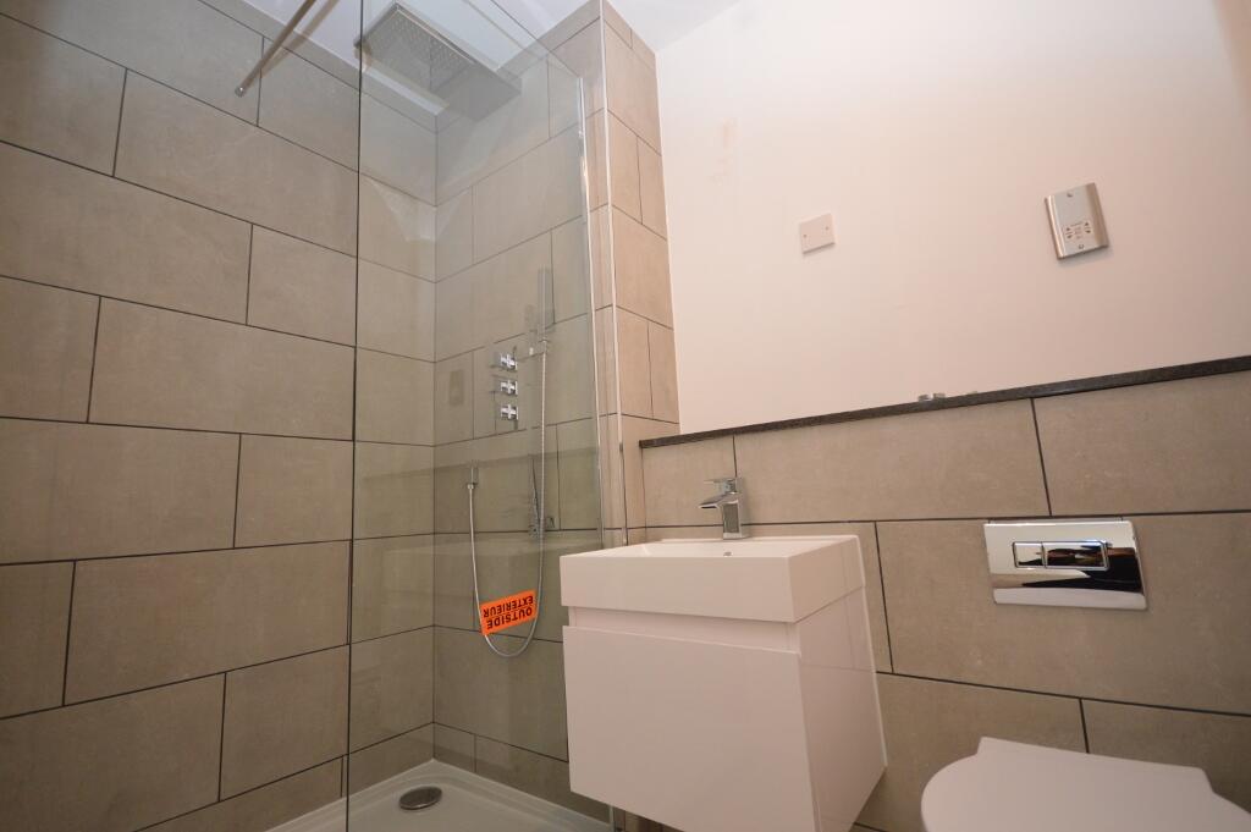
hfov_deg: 100.4
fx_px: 521
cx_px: 626
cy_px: 416
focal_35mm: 15
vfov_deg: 77.2
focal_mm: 10
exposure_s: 1/60
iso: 900
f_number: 4
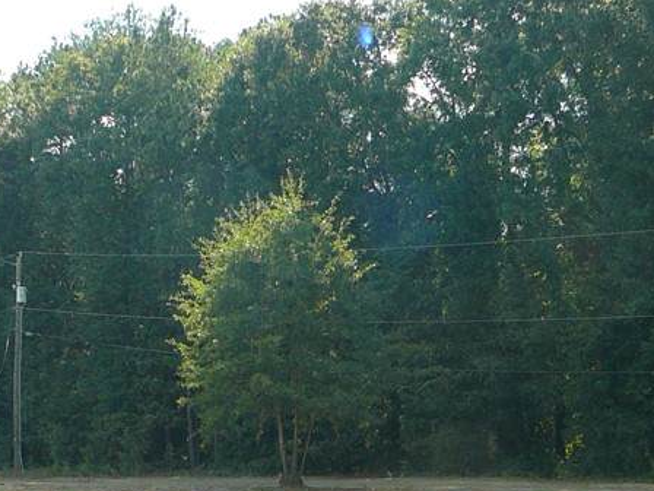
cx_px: 401
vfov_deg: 18.2
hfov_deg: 24.4
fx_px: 1511
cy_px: 418
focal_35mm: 80
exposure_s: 1/500
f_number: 2.8
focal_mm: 5.2
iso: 80
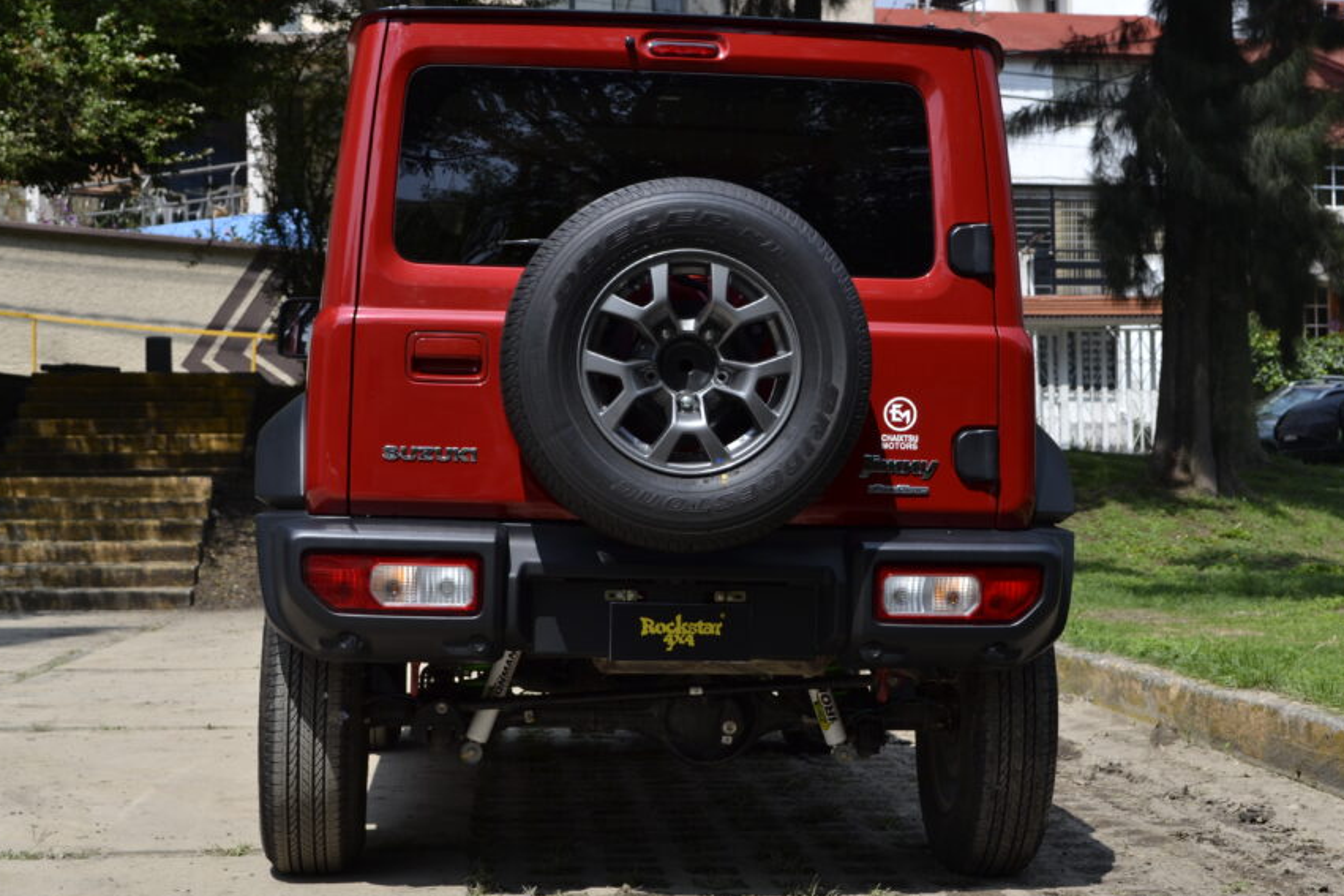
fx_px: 2426
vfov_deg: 20.9
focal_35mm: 65
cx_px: 758
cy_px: 473
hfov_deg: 30.9
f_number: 8
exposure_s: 1/250
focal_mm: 36
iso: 100
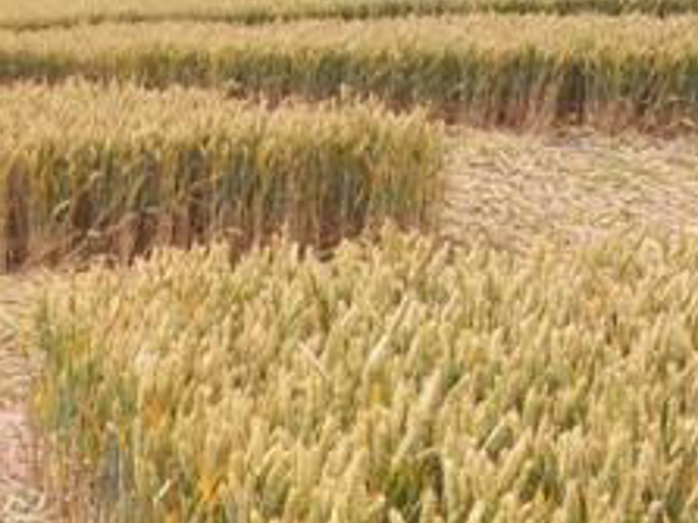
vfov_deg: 16.2
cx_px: 338
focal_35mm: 89
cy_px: 528
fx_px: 1794
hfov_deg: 22.0
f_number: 2.8
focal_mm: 5.7
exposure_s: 1/640
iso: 64
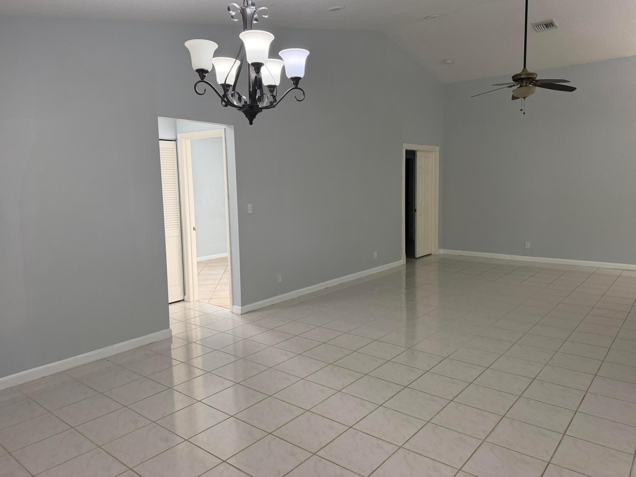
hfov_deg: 69.4
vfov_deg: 54.9
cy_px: 230
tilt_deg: -5.5
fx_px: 459
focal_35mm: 25
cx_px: 320
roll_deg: +2.0
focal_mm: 6.76
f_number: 1.78
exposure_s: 1/129
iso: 200
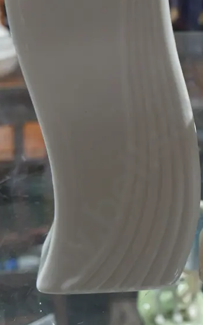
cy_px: 93
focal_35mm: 75
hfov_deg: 17.1
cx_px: 197
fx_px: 664
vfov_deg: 27.2
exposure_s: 1/60
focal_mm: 19
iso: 640
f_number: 4.1
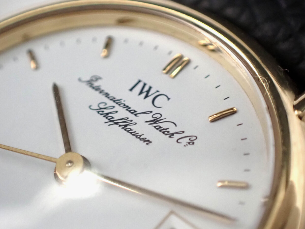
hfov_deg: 19.6
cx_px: 152
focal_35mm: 100
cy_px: 114
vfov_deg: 14.8
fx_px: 881
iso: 1250
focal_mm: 18
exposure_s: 1/100
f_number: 4.9
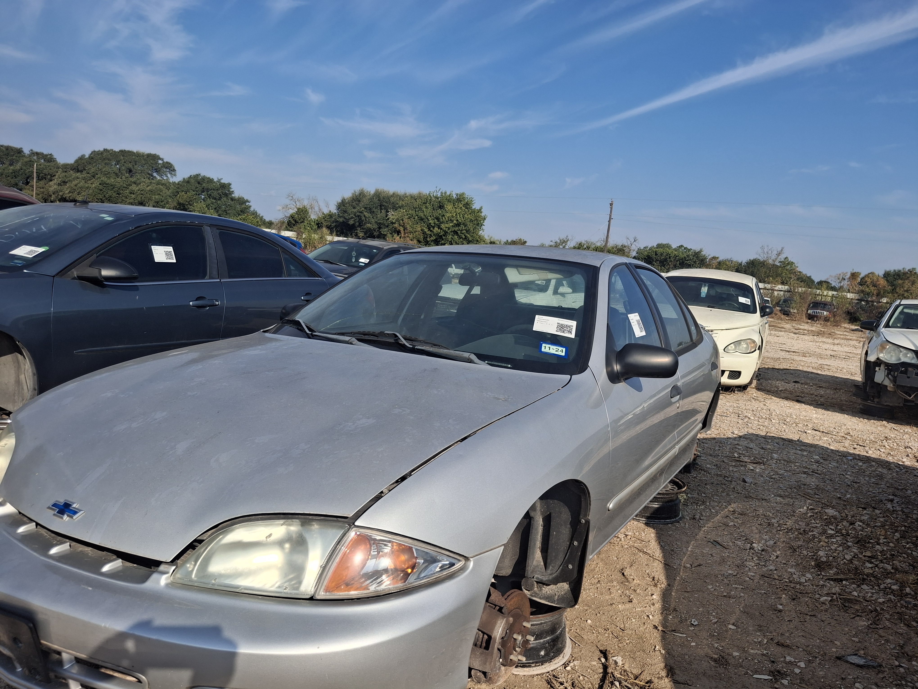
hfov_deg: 69.4
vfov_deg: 54.9
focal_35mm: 25
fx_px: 663
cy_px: 344
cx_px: 459
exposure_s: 1/2049
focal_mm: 4.69
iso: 32
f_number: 1.8
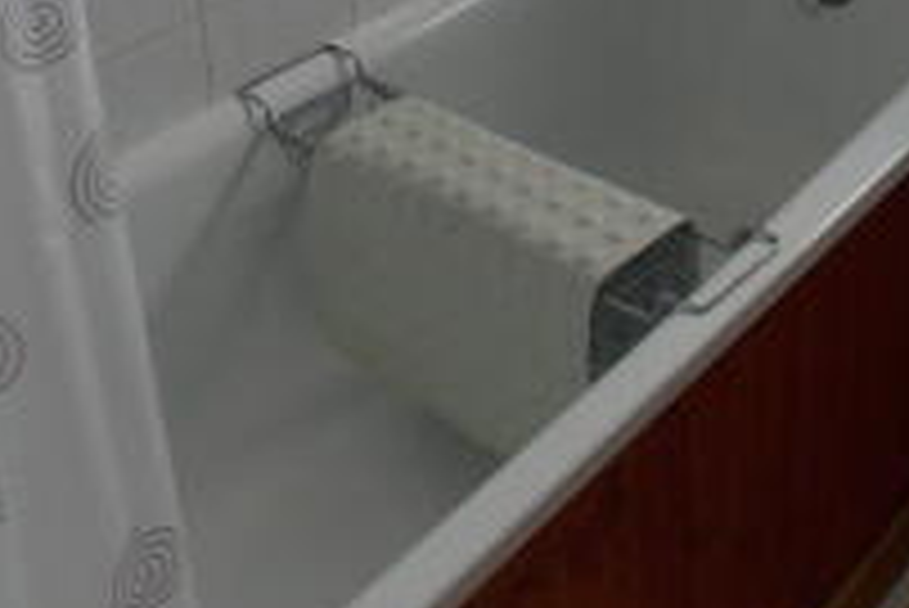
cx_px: 835
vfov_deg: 17.6
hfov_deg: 28.0
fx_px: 1743
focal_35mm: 69
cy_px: -327
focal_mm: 4
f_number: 3.1
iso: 80
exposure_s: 1/60
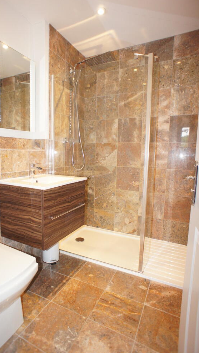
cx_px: 82
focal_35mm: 26
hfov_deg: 44.3
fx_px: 244
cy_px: 175
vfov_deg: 71.9
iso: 400
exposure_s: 1/60
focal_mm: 16
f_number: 2.8
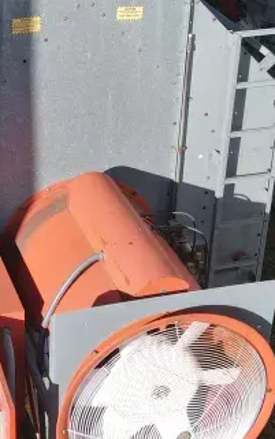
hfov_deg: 17.0
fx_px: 910
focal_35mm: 76
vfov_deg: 27.1
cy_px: 209
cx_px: 40
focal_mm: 4.5
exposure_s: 1/400
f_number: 2.8
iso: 100
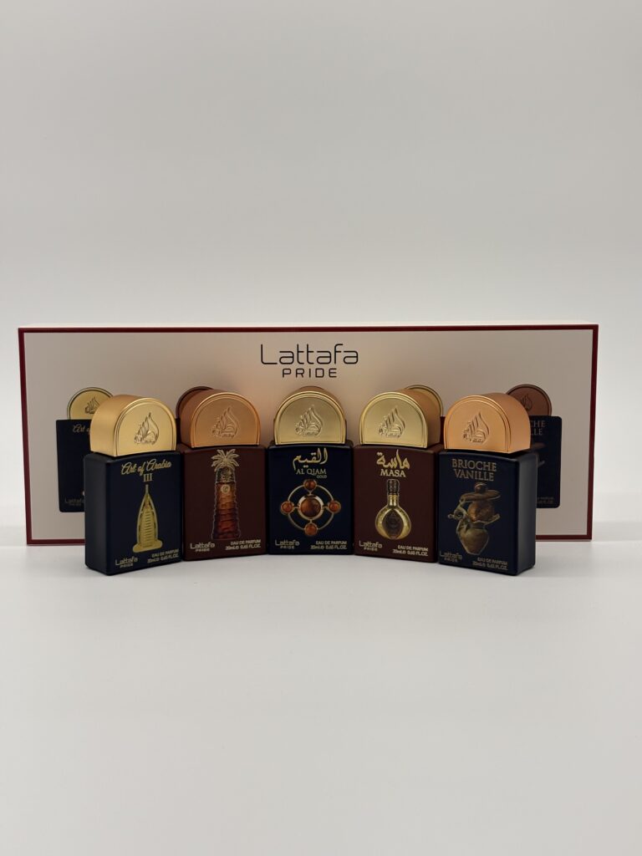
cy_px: 428
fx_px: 1286
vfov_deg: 36.8
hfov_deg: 28.0
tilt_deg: -7.3
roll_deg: +1.2
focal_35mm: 52
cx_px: 321
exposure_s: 1/851
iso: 50
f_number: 1.6
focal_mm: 5.96
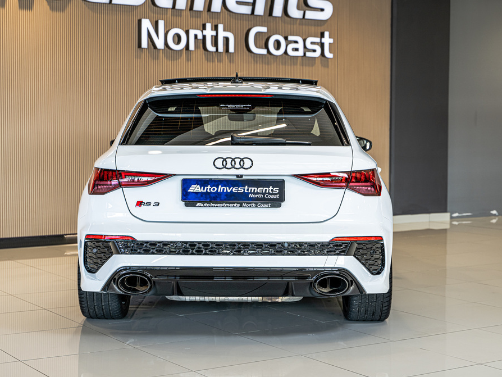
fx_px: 957
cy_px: 188
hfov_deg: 29.4
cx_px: 236
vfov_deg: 22.3
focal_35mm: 66
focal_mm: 60
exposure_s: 1/125
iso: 400
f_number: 4
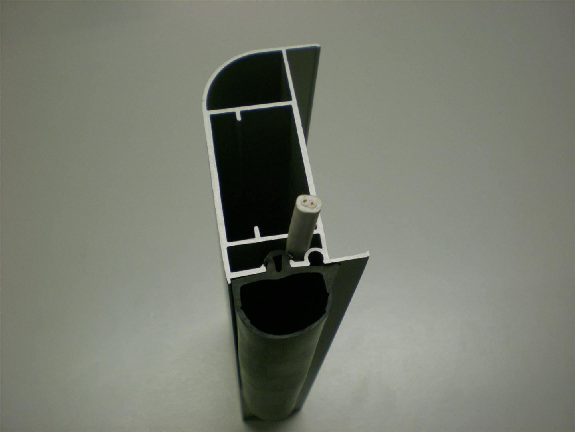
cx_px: 288
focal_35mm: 38
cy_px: 216
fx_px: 631
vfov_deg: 37.7
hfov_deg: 49.0
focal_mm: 6.3
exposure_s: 1/58.3
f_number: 3.1
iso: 200
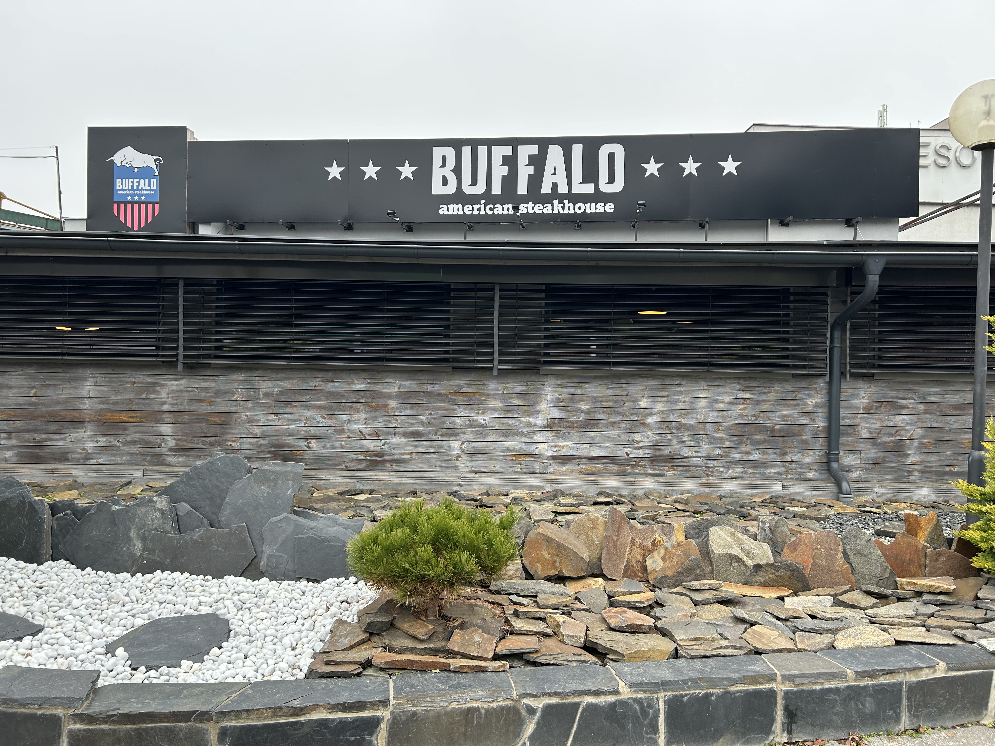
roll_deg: +0.8
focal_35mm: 26
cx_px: 498
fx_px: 747
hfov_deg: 67.3
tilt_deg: -0.8
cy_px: 373
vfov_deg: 53.1
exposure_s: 1/263
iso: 50
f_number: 1.5
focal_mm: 5.7
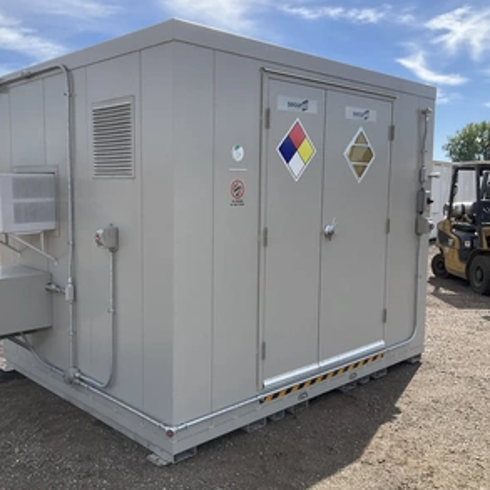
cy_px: 241
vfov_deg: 47.2
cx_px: 212
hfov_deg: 47.1
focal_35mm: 35
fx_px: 561
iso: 25
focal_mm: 3
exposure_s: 1/1195
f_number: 1.8
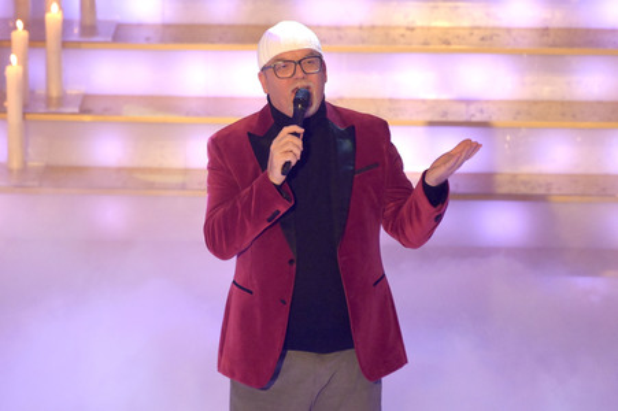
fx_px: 8577
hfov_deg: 4.1
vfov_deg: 2.7
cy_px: 206
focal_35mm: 500
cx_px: 309
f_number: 5.6
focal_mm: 500
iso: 12800
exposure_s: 1/400
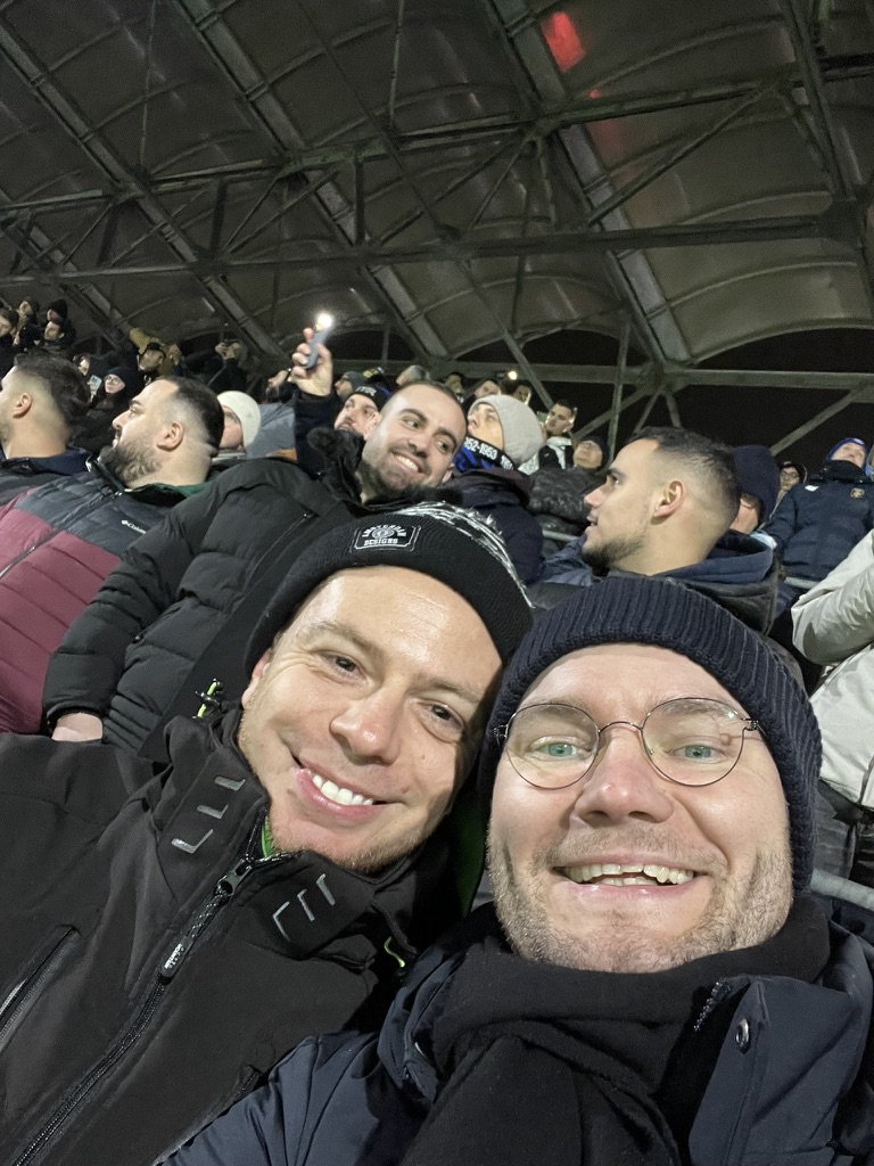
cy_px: 583
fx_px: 1010
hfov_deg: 46.8
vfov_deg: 60.0
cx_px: 437
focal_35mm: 30
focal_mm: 2.71
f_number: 2.2
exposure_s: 1/25
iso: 400
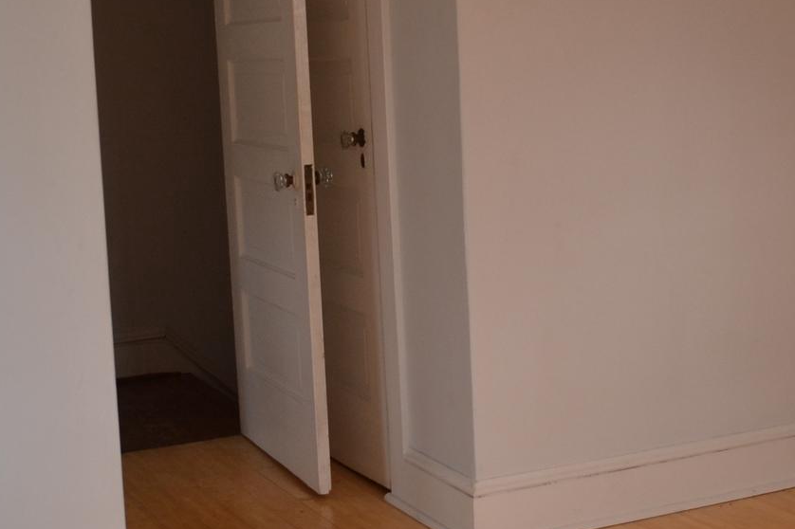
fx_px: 1457
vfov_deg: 20.6
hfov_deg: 30.5
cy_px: 201
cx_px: 386
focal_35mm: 66
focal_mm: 18
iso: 400
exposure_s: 1/60
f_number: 3.5
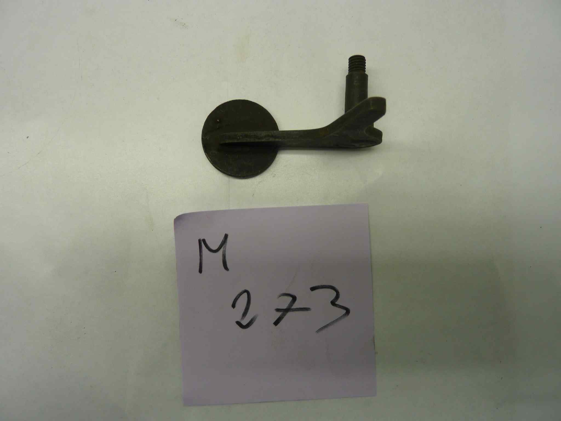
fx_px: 405
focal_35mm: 25
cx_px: 280
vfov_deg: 54.9
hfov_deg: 69.4
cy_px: 210
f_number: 3.3
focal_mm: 4.1
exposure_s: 1/40
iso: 80
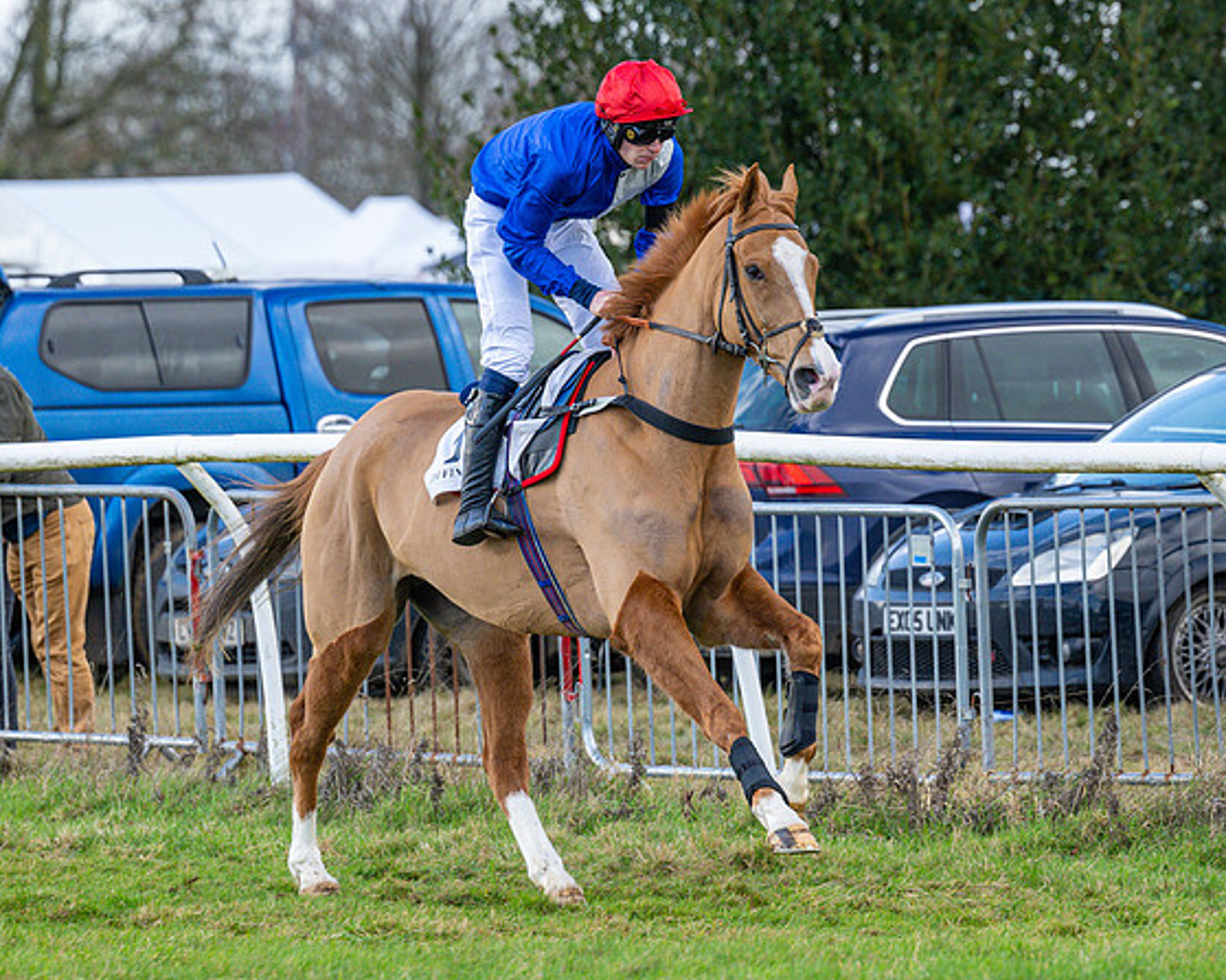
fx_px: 13350
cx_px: 787
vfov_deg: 4.2
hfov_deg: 5.3
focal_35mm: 368
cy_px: 476
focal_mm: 175
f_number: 4
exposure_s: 1/1000
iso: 500
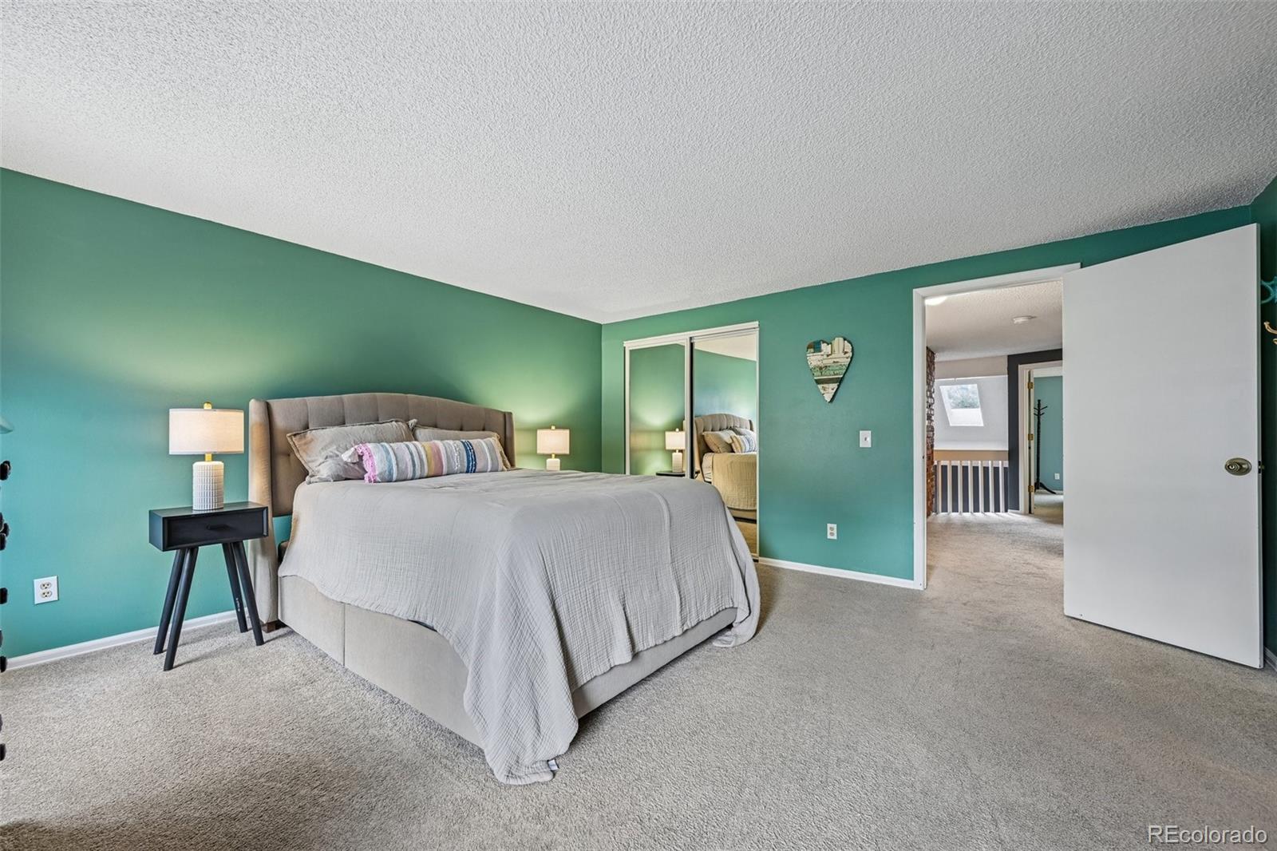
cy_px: 426
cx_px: 638
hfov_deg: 104.3
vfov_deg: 81.2
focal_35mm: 14
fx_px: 496
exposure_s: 1/13
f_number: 9
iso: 400
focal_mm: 14
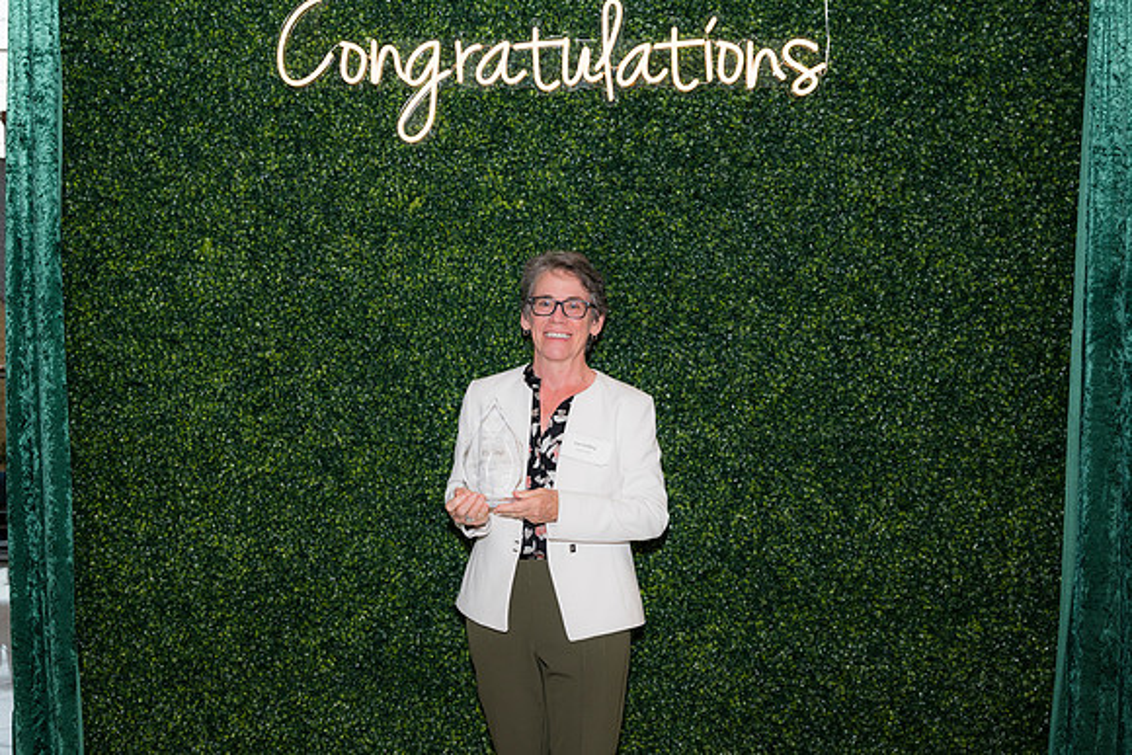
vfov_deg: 31.9
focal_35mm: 42
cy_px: 378
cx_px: 566
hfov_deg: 46.4
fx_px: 1321
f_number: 5
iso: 400
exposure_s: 1/160
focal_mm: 42
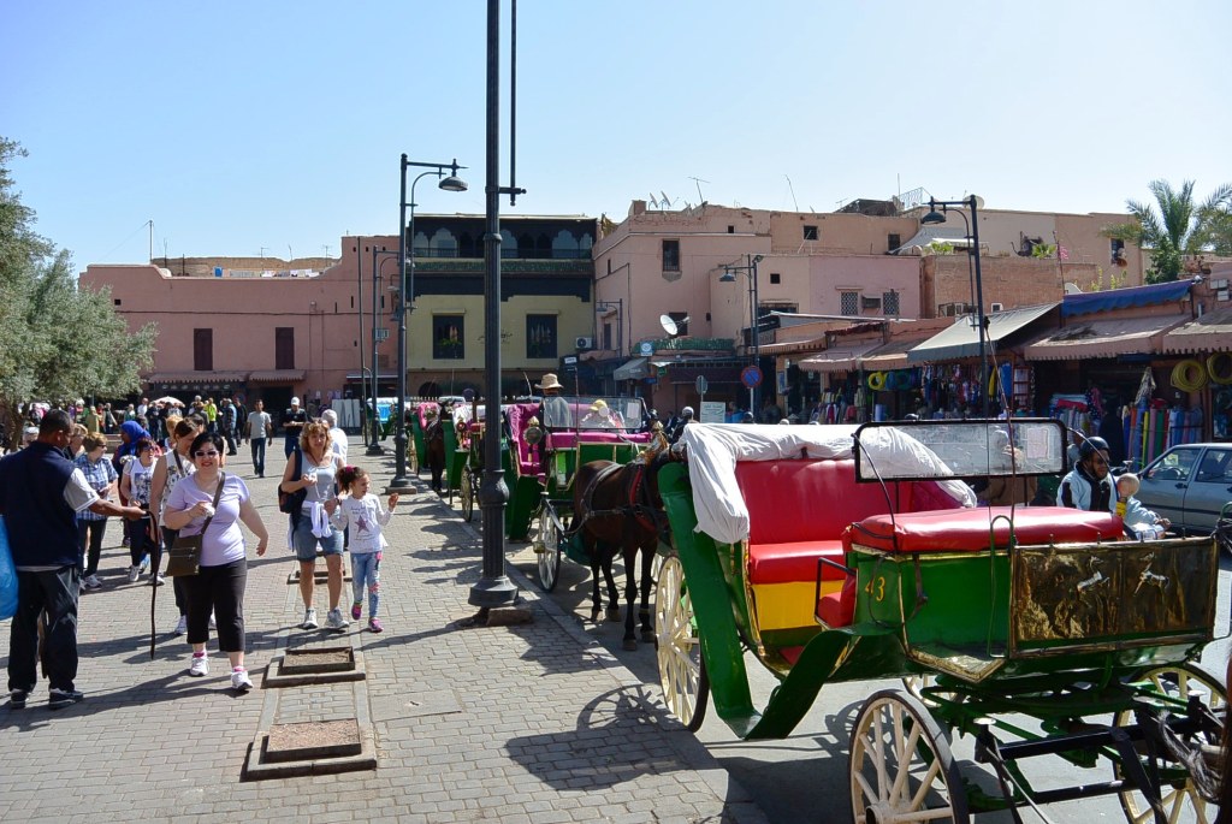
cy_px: 412
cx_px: 616
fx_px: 993
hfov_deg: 63.6
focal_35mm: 29
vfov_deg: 45.1
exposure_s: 1/640
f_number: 4.5
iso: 100
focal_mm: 11
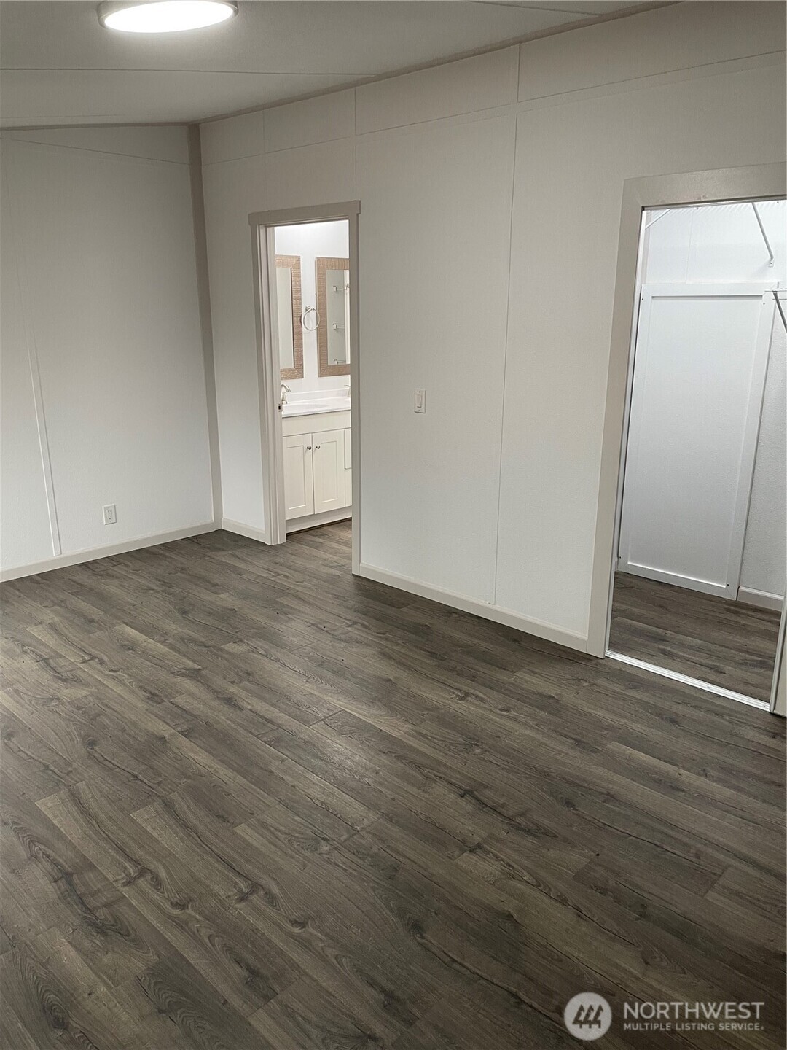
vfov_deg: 67.3
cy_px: 525
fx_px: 788
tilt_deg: -14.3
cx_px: 394
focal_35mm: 26
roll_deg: +0.1
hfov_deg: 53.1
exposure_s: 1/60
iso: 100
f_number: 1.6
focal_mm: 4.2
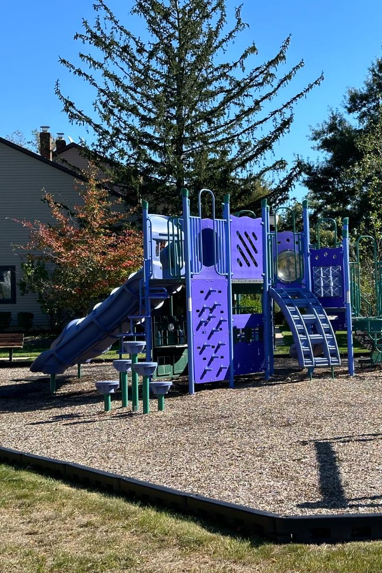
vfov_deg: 30.1
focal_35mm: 67
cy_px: 288
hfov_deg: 19.9
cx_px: 337
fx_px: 1067
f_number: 1.78
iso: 64
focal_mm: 6.86
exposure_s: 1/2028
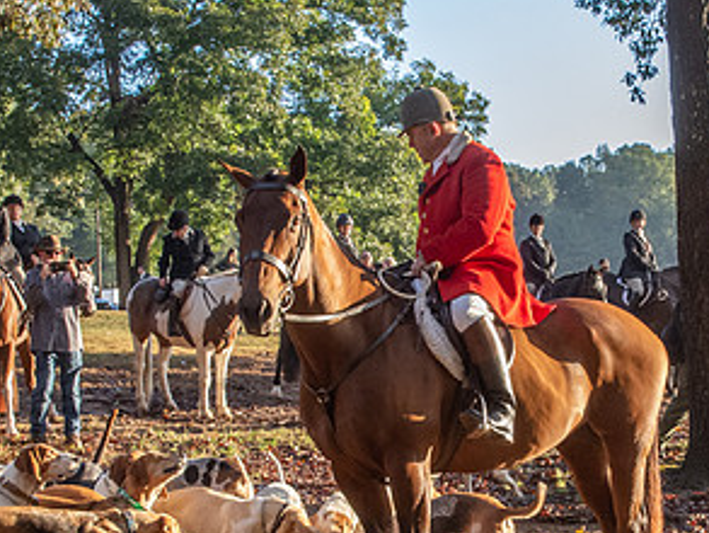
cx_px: 504
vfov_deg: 17.4
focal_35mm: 84
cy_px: 435
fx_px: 1721
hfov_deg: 23.1
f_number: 11
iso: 1100
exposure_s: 1/125
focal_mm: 22
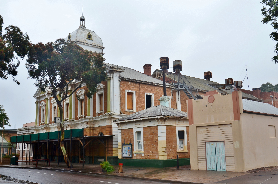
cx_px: 139
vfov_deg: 36.7
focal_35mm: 36
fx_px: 277
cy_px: 92
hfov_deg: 53.2
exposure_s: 1/60
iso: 400
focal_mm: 24
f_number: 10
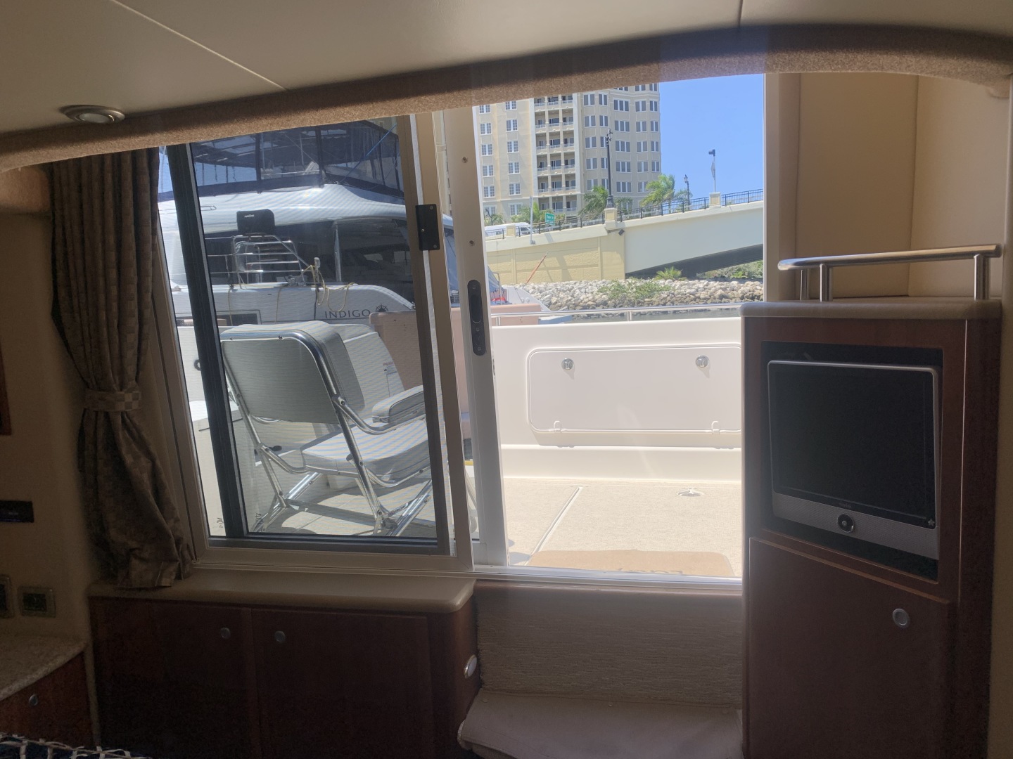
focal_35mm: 26
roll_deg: +0.8
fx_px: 761
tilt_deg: -3.4
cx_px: 506
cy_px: 380
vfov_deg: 53.1
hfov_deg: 67.3
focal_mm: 4.25
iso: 25
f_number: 1.8
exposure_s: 1/945
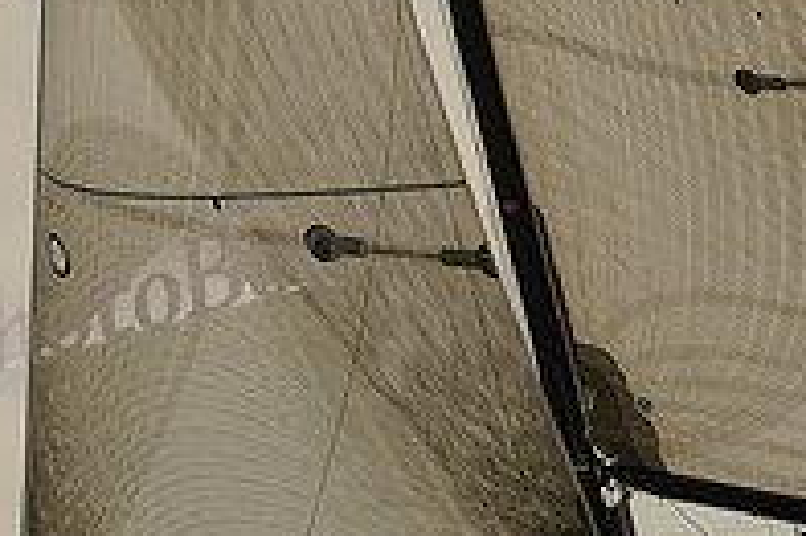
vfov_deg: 1.9
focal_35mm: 705
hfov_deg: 2.9
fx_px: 15771
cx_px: 708
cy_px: 436
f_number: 5
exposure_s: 1/800
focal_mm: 160
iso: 200
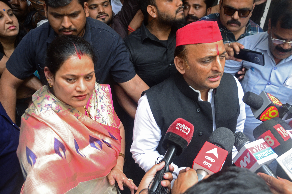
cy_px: 97
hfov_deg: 59.6
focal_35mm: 32
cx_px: 146
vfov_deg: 41.5
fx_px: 255
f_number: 5
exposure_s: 1/125
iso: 800
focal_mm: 21
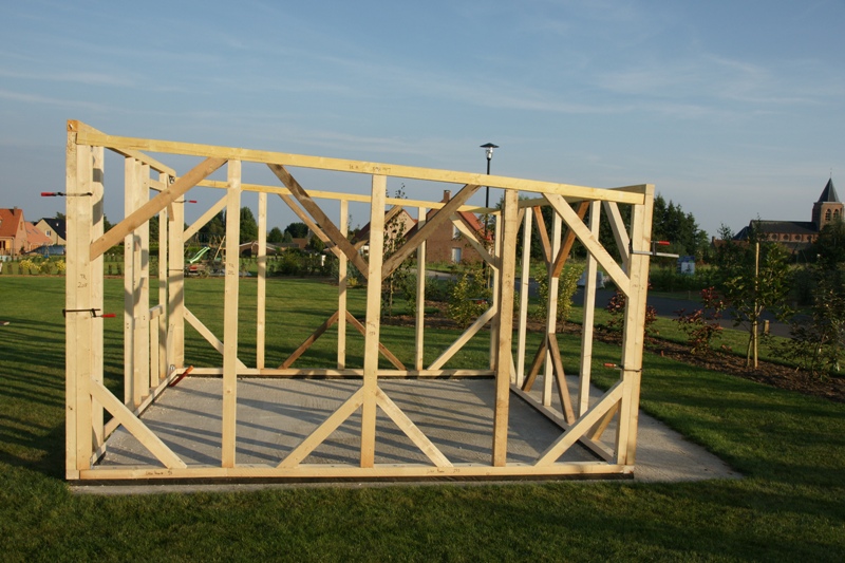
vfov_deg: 43.6
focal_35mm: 30
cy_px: 282
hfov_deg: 61.9
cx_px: 422
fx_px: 704
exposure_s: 1/250
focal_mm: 20
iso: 200
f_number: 10
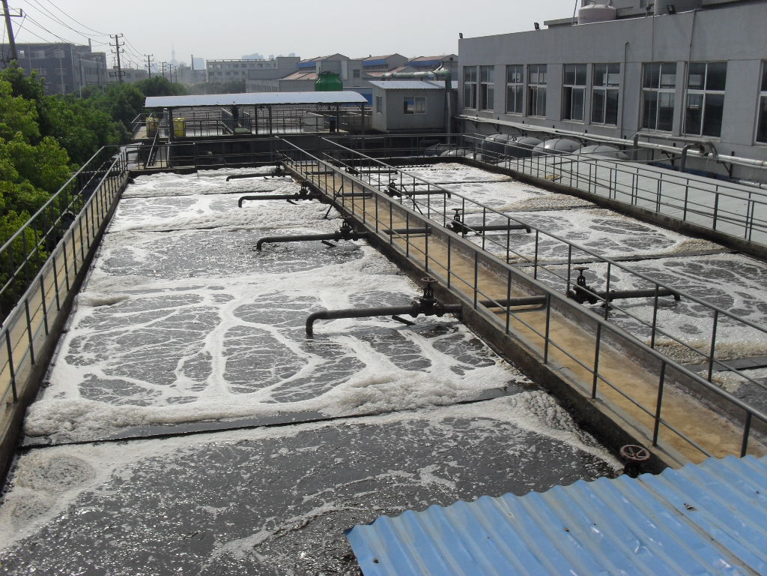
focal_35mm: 35
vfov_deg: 40.7
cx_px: 384
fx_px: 776
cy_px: 288
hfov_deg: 52.6
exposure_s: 1/350
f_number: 8.4
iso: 100
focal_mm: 6.3
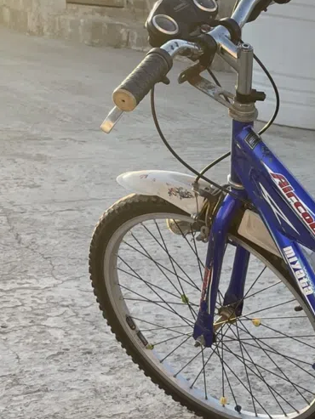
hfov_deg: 18.8
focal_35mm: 72
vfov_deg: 26.4
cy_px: 354
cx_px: 426
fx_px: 873
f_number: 1.6
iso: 32
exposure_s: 1/498
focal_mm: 4.2
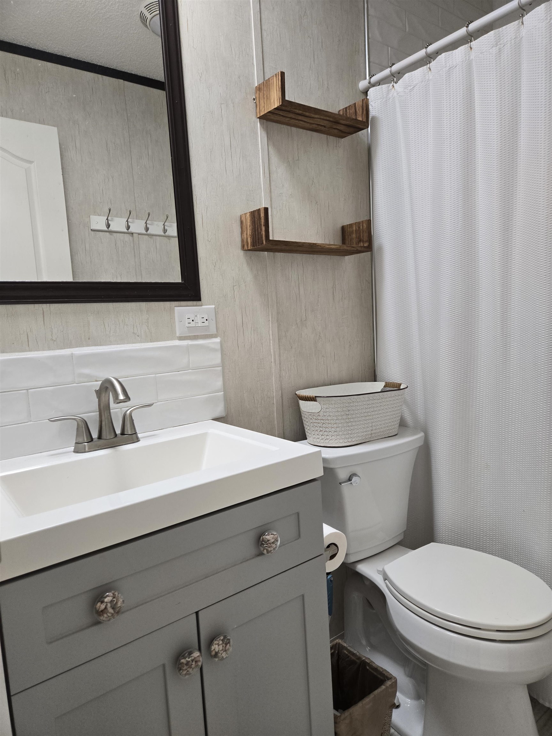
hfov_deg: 58.9
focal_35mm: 23
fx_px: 489
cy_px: 368
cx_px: 276
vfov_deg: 73.9
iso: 160
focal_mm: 5.4
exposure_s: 1/120
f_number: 1.8
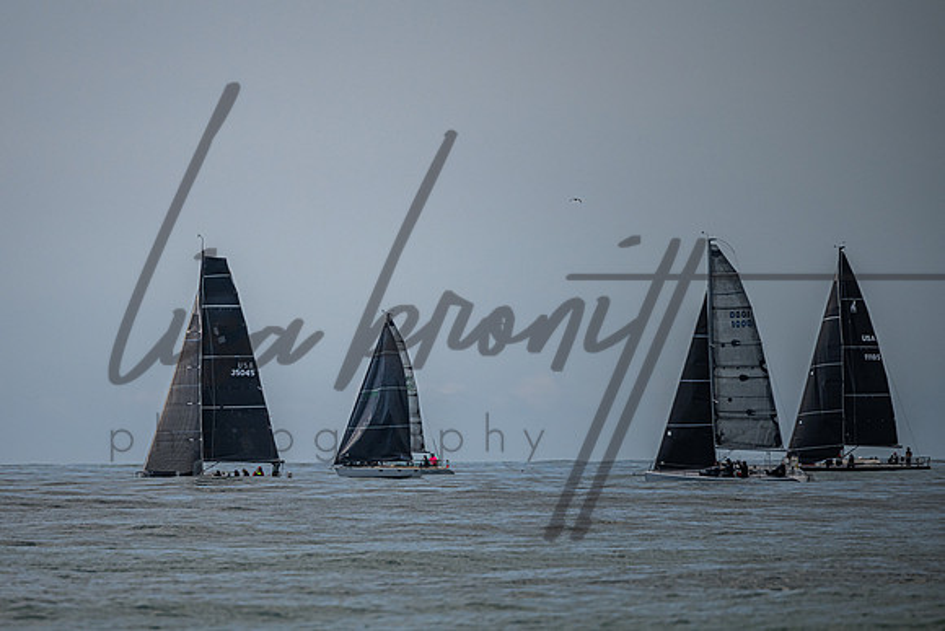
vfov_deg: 2.5
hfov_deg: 3.8
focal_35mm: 547
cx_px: 299
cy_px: 361
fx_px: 14365
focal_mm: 400
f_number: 5.6
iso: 400
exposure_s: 1/4000
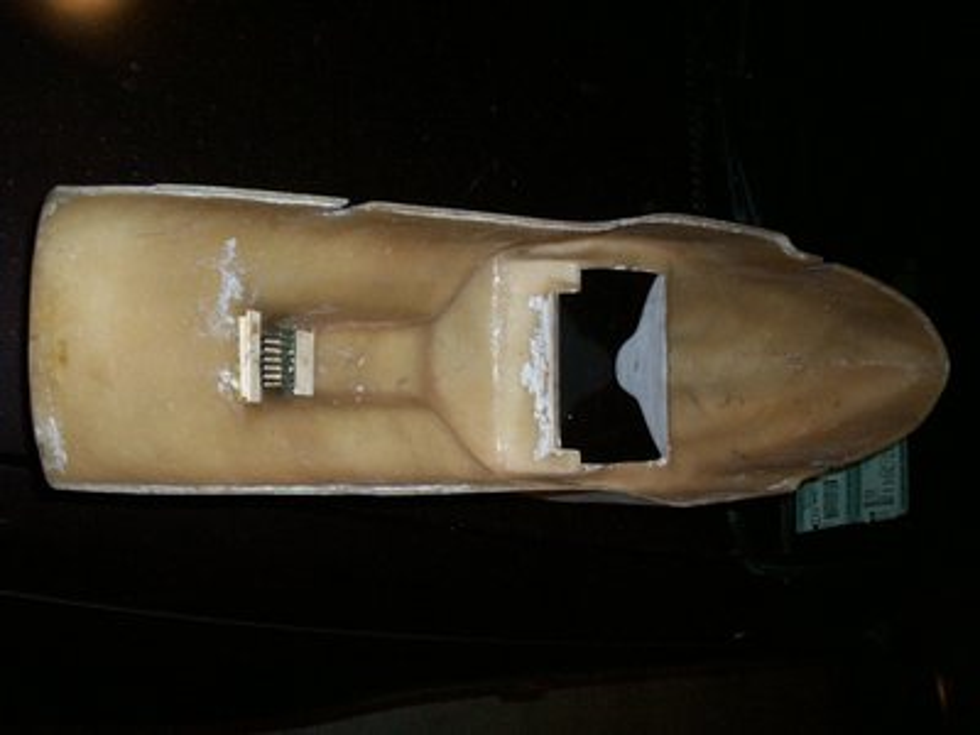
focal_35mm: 36
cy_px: 368
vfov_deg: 39.7
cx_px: 490
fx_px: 1019
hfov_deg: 51.4
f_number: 4.5
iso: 140
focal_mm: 5.9
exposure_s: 1/64
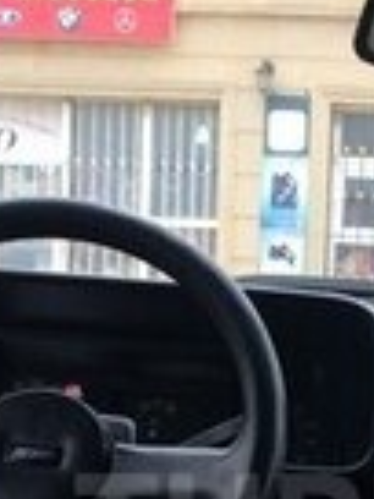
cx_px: 451
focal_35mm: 106
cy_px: 528
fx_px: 1527
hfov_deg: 13.6
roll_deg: -1.6
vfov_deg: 18.0
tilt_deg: -3.8
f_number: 2.2
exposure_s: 1/122
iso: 32
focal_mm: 4.15
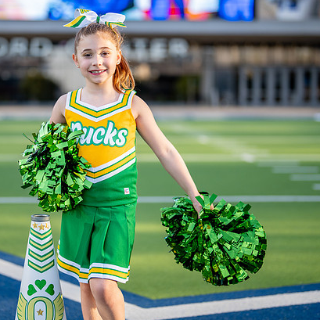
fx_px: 774
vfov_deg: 23.3
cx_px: 115
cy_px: 142
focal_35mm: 74
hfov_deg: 23.3
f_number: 1.2
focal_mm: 50
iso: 125
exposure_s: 1/2500
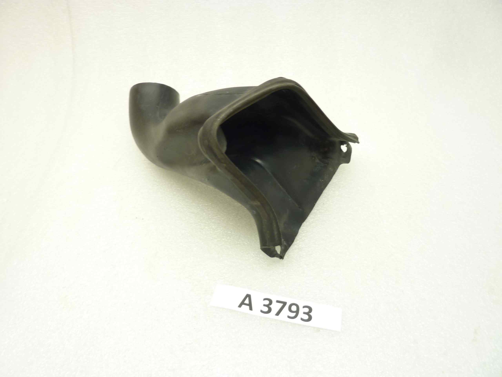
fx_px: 363
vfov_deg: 54.9
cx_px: 251
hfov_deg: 69.4
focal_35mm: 25
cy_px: 188
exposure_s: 1/10
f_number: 3.3
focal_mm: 4.1
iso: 80
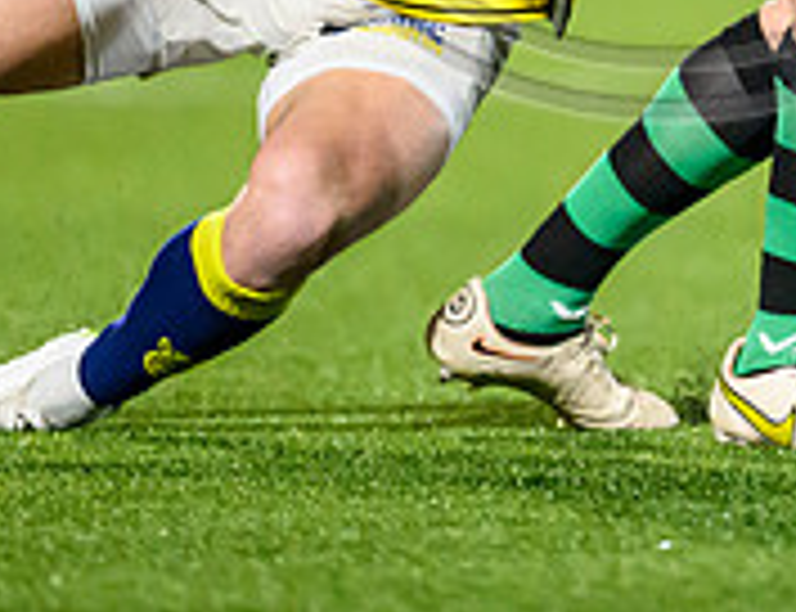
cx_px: 1197
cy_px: -242
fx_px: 41063
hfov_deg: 1.1
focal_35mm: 1770
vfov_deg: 0.9
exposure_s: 1/1600
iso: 8000
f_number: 3.2
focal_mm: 400
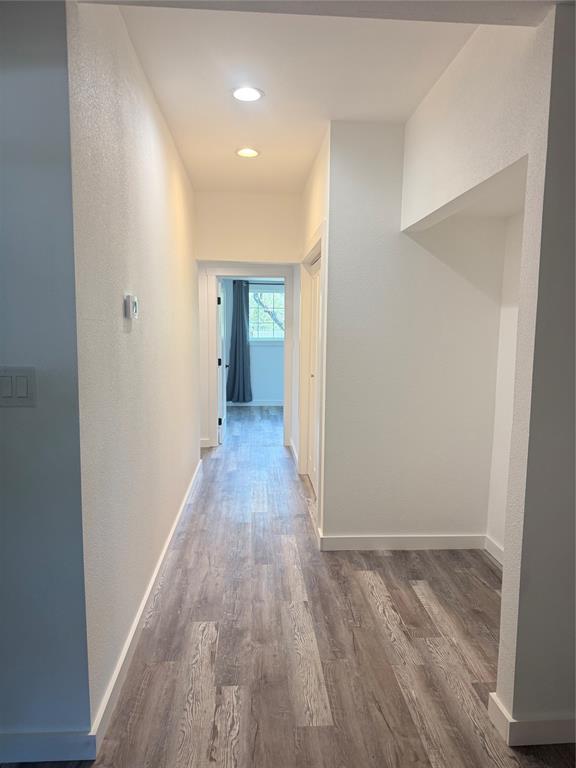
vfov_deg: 71.6
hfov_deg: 56.8
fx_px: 532
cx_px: 288
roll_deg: -2.3
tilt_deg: -4.5
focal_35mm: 24
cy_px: 384
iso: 125
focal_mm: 6.76
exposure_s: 1/124
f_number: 1.78
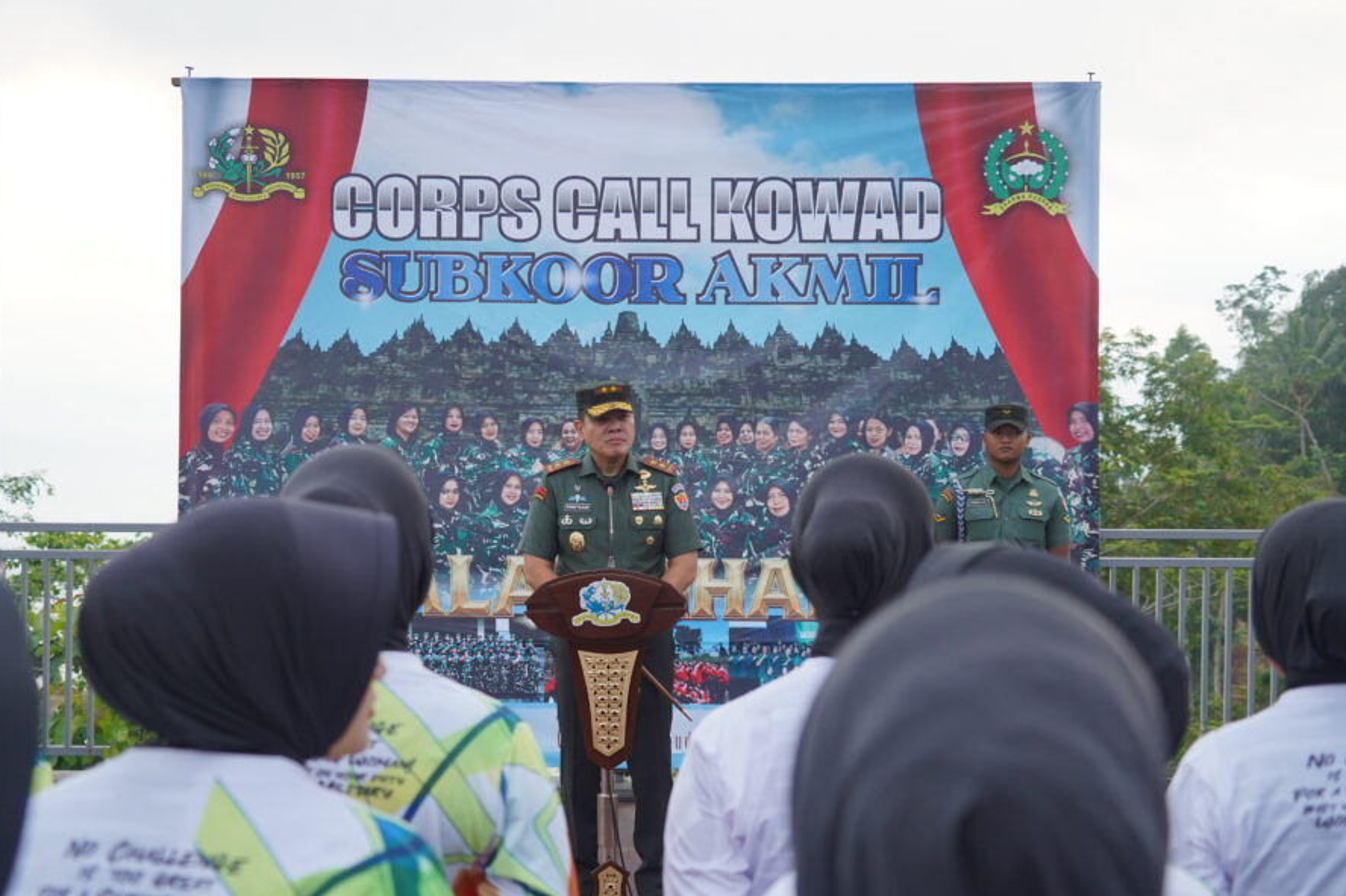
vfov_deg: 25.5
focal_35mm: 53
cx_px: 623
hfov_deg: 37.5
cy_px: 448
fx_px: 1980
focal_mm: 48
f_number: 4.5
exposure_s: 1/200
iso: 400
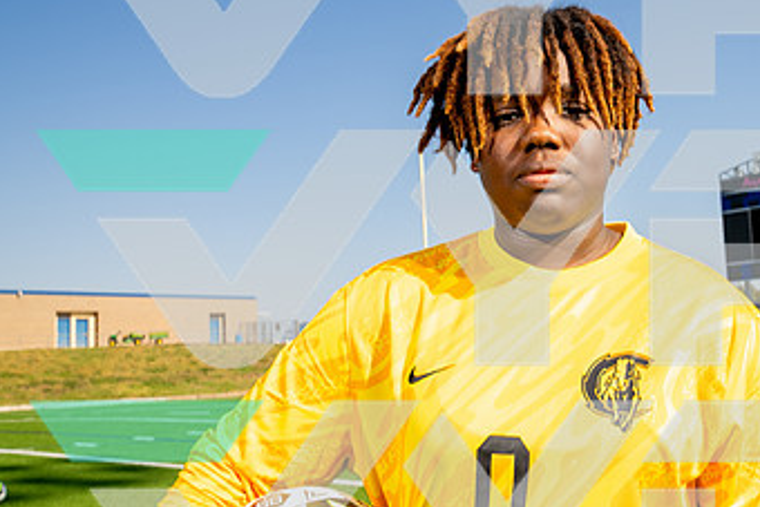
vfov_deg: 32.7
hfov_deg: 45.1
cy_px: 249
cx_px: 606
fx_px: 866
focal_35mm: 41
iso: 50
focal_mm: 24
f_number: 7.1
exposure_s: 1/125
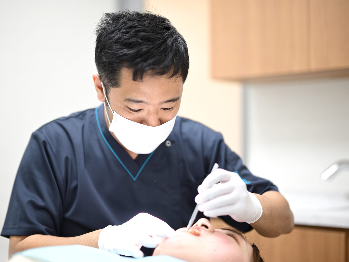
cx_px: 157
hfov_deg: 34.9
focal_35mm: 55
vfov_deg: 26.6
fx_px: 554
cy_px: 133
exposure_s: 1/500
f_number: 1.2
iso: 320
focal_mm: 50
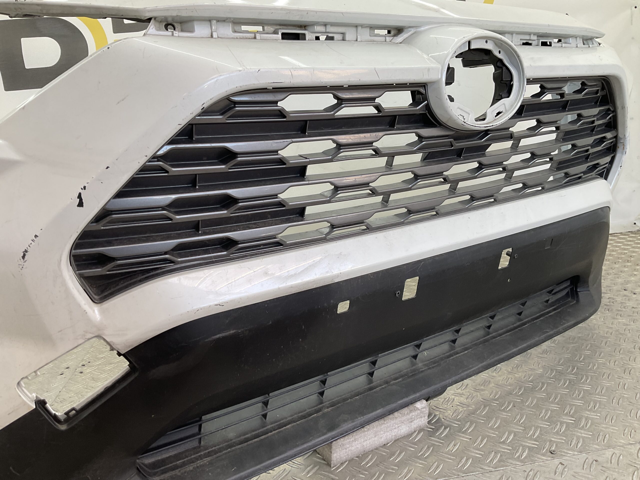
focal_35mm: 29
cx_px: 320
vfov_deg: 48.2
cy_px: 240
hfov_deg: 61.7
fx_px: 536
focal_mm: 3
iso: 25
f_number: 1.8
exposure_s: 1/120
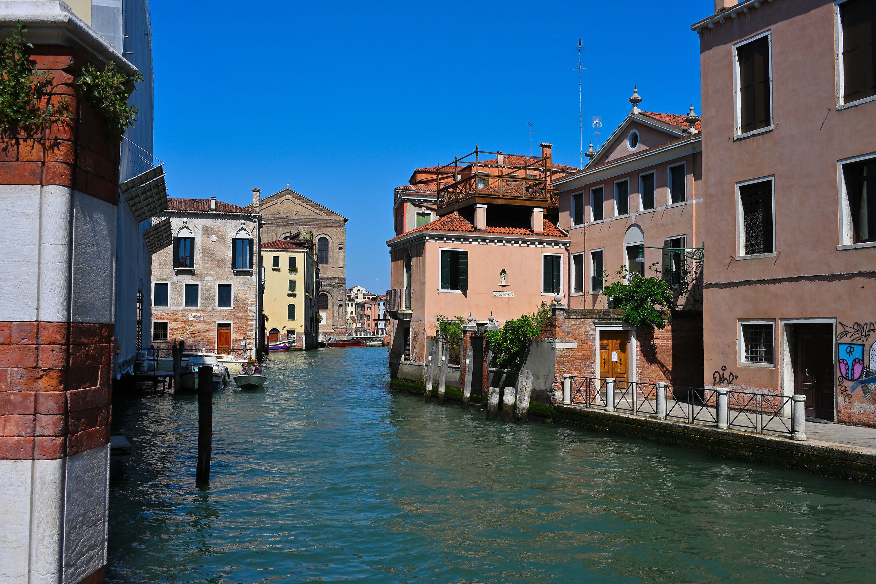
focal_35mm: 35
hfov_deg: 54.4
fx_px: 852
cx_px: 438
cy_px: 292
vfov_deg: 37.9
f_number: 16
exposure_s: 1/400
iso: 200
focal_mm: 35
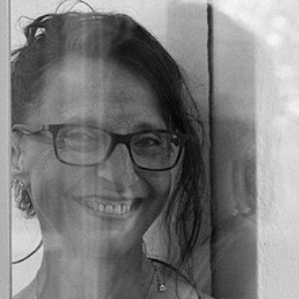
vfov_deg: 10.4
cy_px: 246
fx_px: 1632
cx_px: 340
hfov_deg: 10.3
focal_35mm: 167
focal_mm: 50
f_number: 3.2
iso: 100
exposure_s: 1/160
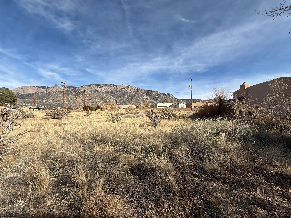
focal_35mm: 14
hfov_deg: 102.1
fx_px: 118
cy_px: 109
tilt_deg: +5.1
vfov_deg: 85.7
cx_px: 146
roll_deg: +0.0
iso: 50
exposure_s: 1/2320
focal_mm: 2.22
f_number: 2.2
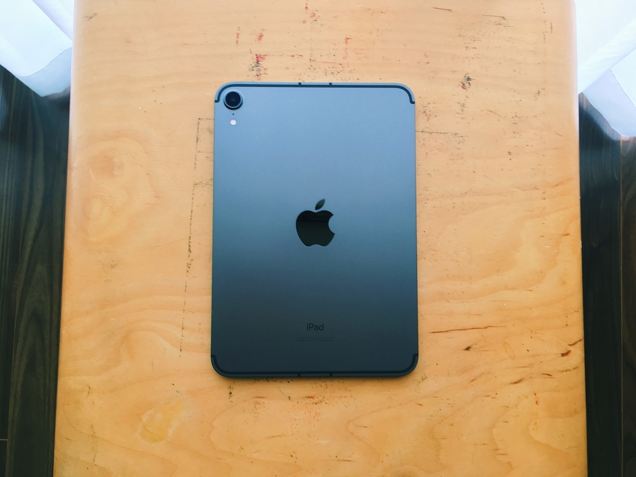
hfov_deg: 61.7
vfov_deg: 48.2
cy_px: 238
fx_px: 533
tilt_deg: -85.4
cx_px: 318
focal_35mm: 29
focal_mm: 4.15
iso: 25
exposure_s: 1/40
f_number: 2.2
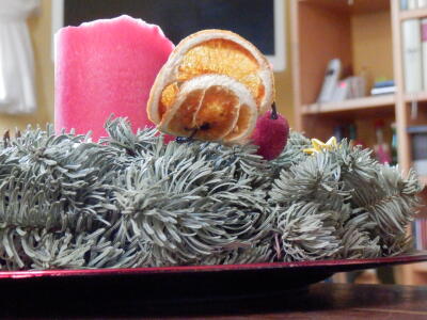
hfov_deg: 26.7
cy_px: 160
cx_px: 214
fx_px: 900
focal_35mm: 73
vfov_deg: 20.2
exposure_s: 1/15
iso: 3200
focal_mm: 13.1
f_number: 4.5
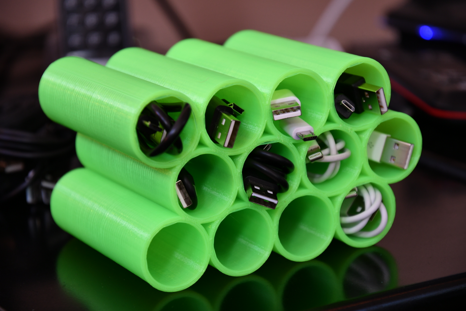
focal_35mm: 120
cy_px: 156
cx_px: 233
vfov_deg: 11.4
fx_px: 1553
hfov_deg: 17.1
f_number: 4.5
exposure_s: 1/30
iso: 280
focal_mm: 80
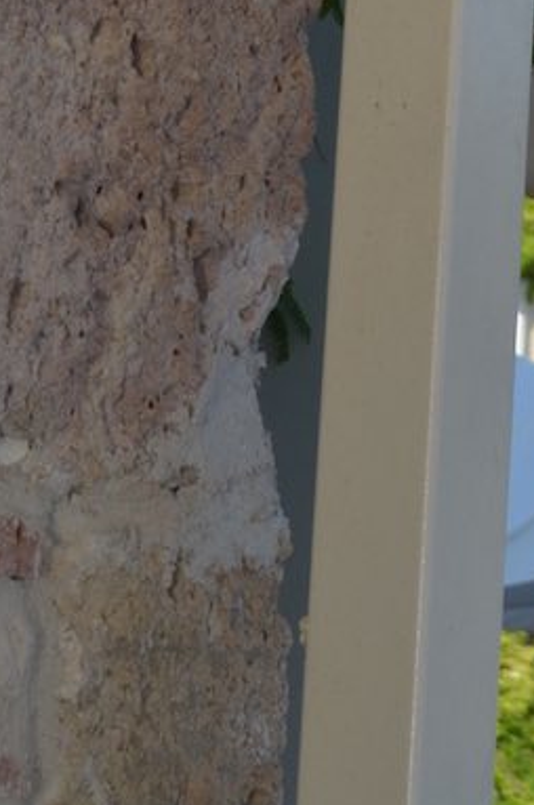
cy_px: -778
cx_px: 1051
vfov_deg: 8.2
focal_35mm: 241
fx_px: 5381
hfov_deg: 5.6
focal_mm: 34
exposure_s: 1/200
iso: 100
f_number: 8
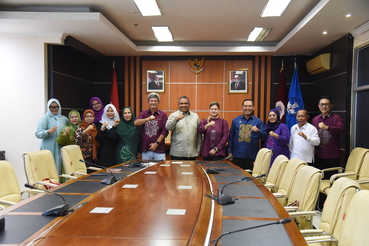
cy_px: 123
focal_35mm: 38
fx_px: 390
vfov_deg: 35.1
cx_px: 184
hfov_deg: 50.7
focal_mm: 38
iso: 5000
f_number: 4.5
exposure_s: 1/160
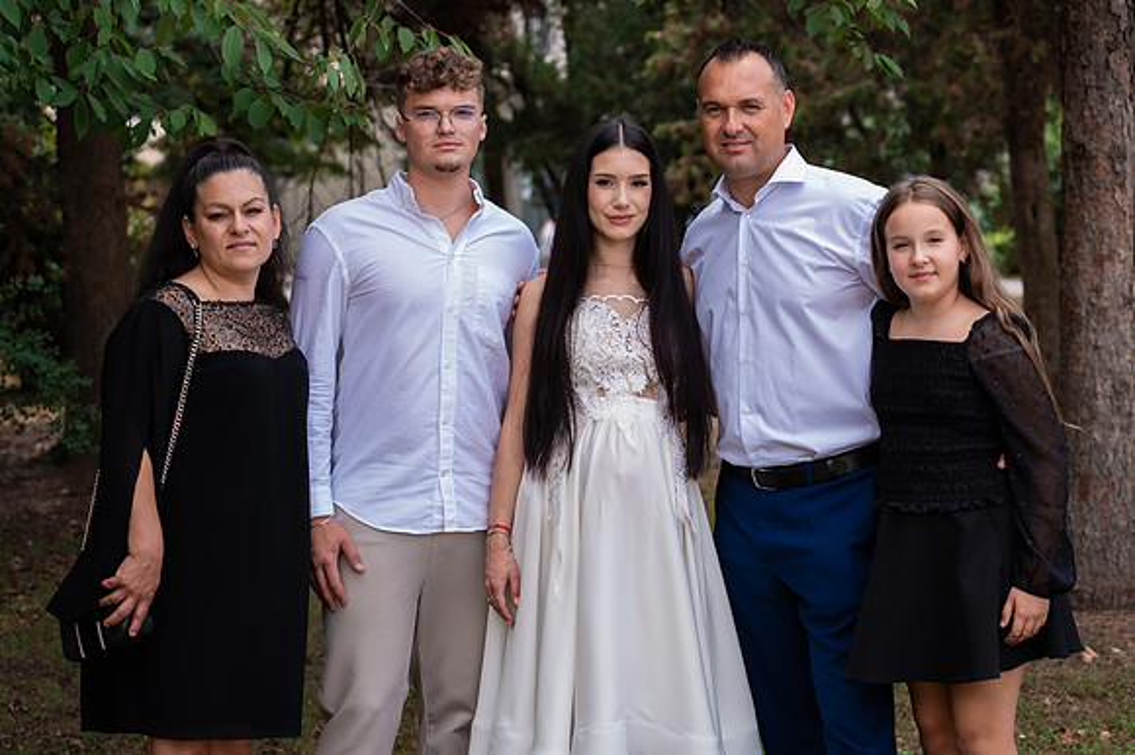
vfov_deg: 18.5
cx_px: 584
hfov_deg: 27.5
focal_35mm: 74
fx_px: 2318
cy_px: 381
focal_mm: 62
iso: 200
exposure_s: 1/320
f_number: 3.5
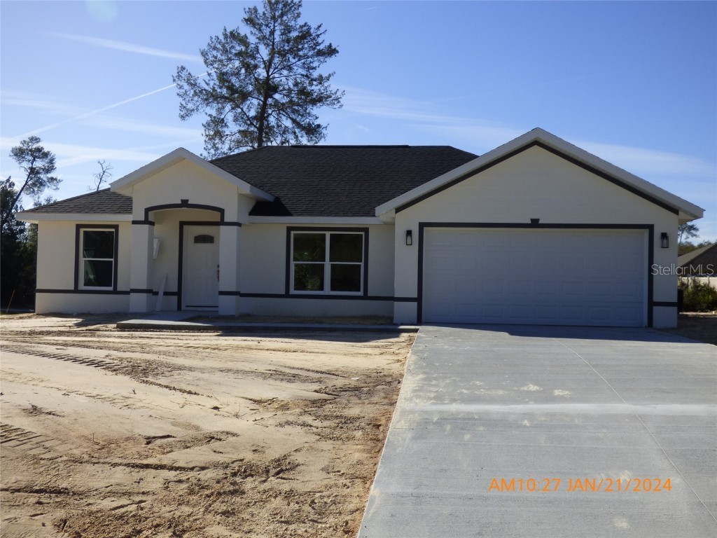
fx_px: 849
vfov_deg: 35.1
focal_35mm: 41
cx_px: 358
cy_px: 269
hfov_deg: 45.8
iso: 100
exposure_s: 1/1300
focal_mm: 7.07
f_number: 3.6
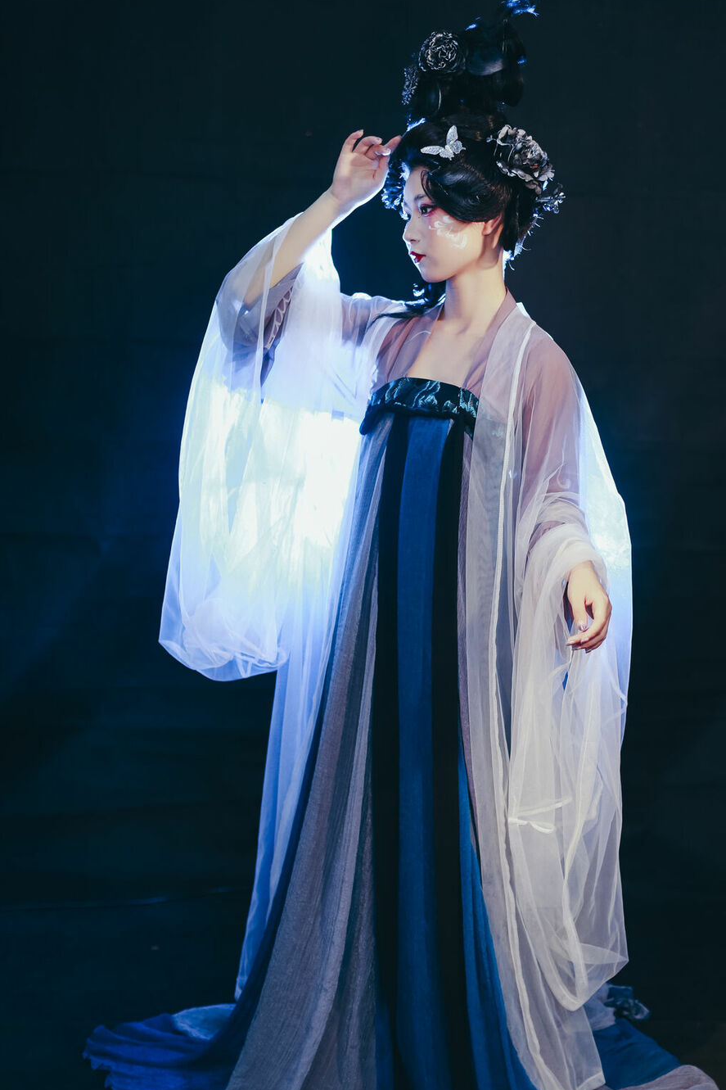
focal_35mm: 58
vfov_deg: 34.5
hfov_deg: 23.3
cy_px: 482
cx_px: 429
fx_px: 1755
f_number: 2
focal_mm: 50
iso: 320
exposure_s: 1/100
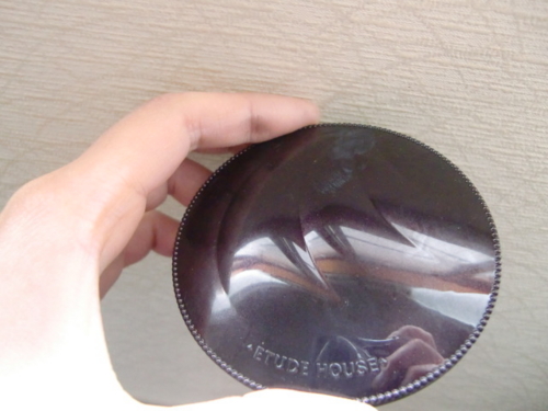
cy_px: 206
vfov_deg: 49.7
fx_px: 443
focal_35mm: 28
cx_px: 274
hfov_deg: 63.4
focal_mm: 4.9
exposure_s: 1/60
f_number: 2.6
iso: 1000
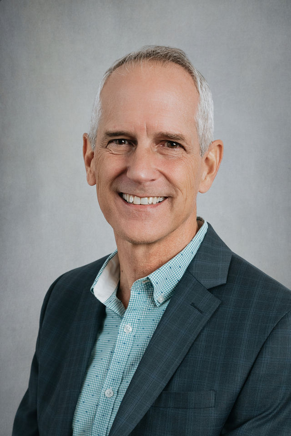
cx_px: 146
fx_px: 533
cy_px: 218
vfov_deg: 44.5
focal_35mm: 44
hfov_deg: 30.5
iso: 640
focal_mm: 44
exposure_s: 1/200
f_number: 4.5
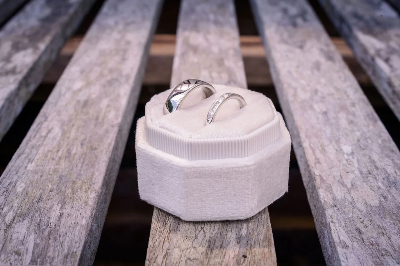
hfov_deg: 38.2
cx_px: 200
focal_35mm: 52
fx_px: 578
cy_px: 133
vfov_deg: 26.0
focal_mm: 52
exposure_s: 1/640
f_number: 16
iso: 2000
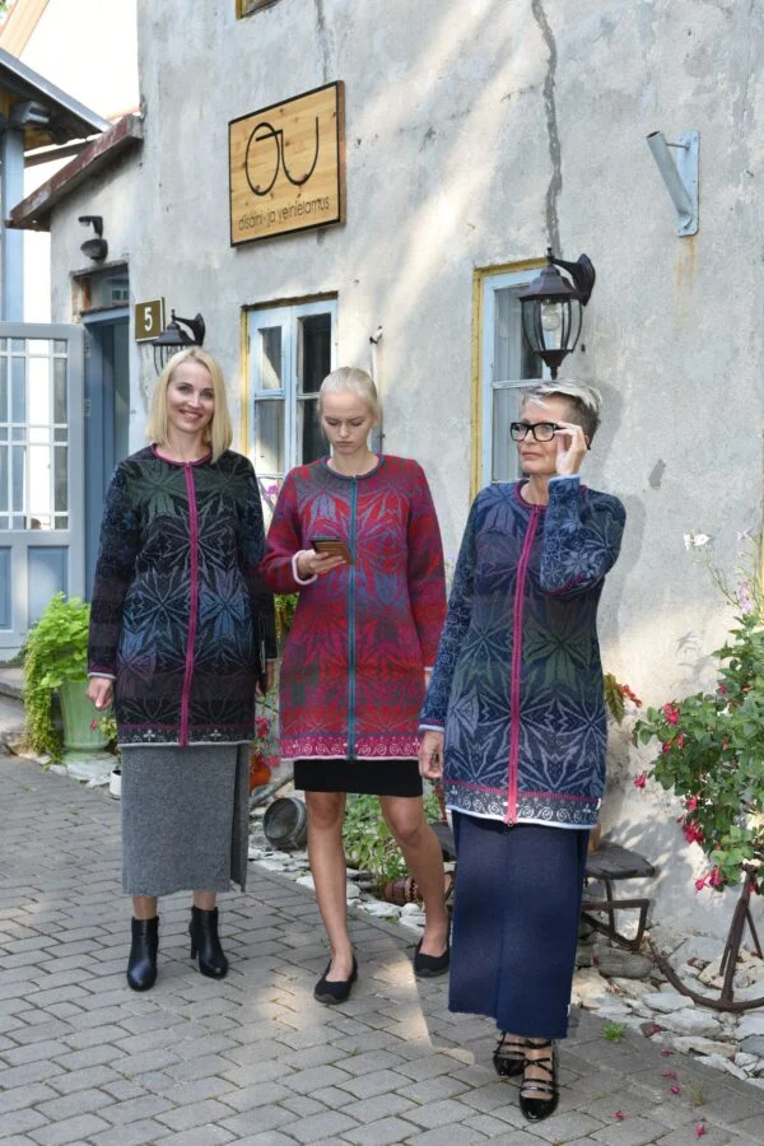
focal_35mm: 50
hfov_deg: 27.0
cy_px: 573
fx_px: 1592
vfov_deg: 39.6
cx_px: 382
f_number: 7.1
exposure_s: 1/200
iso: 800
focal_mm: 50
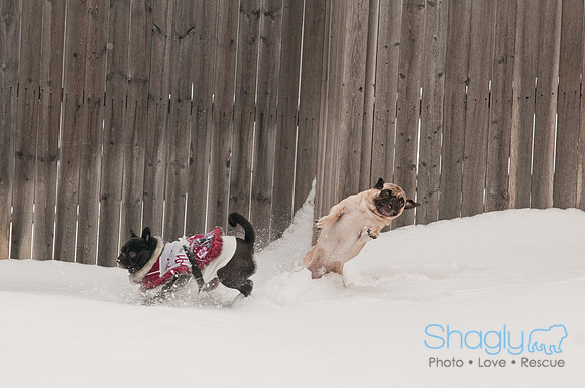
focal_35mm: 300
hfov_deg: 6.9
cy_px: 194
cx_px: 292
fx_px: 4868
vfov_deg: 4.6
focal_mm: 200
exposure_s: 1/640
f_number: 5.6
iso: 200
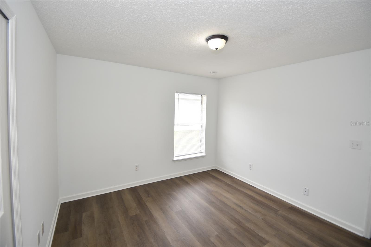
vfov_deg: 77.3
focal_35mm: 15
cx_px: 186
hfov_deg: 100.4
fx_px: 155
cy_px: 124
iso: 200
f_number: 4
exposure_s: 1/60
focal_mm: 10
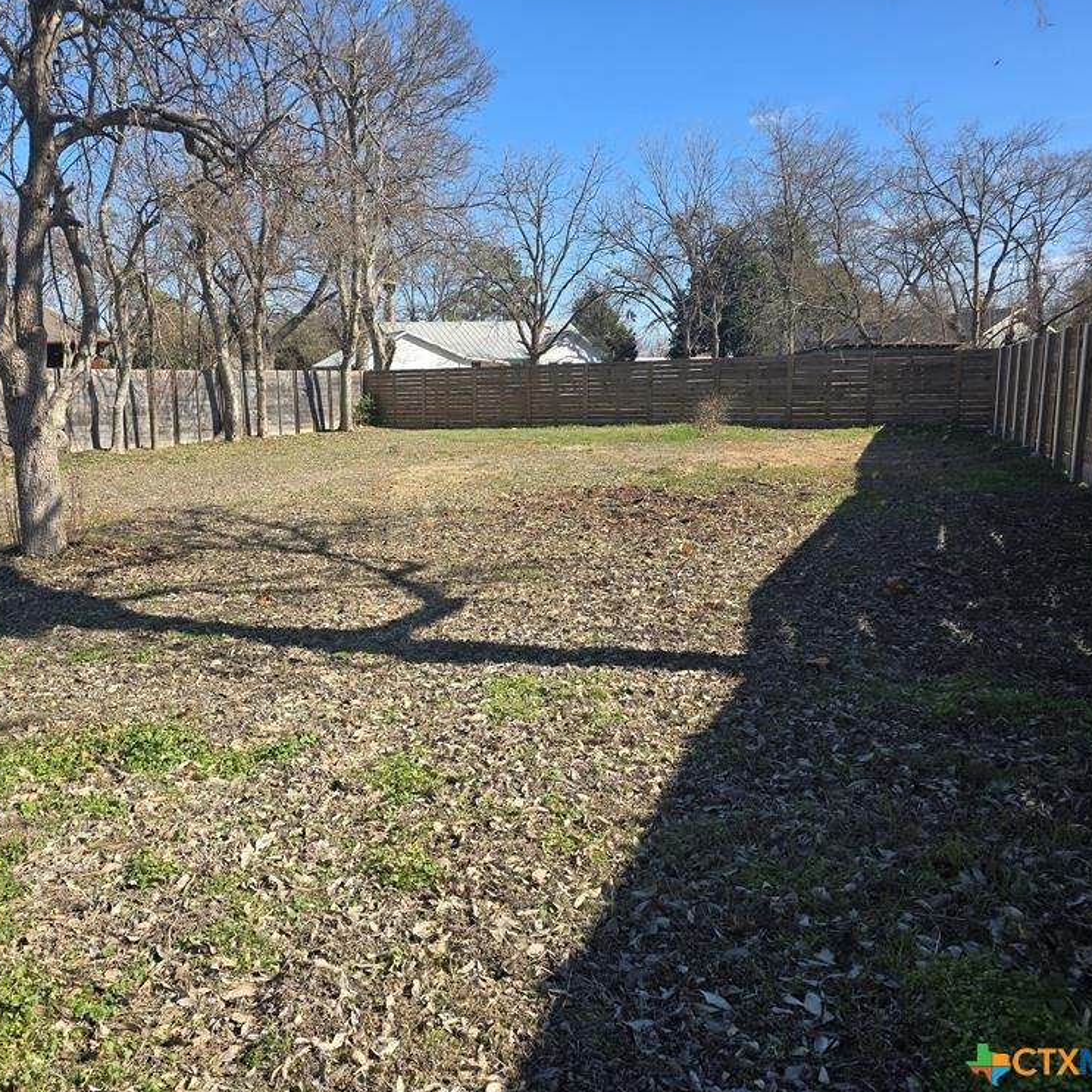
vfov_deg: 57.3
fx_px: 999
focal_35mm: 28
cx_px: 428
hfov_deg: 56.8
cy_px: 551
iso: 12
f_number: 1.7
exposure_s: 1/499
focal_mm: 6.3
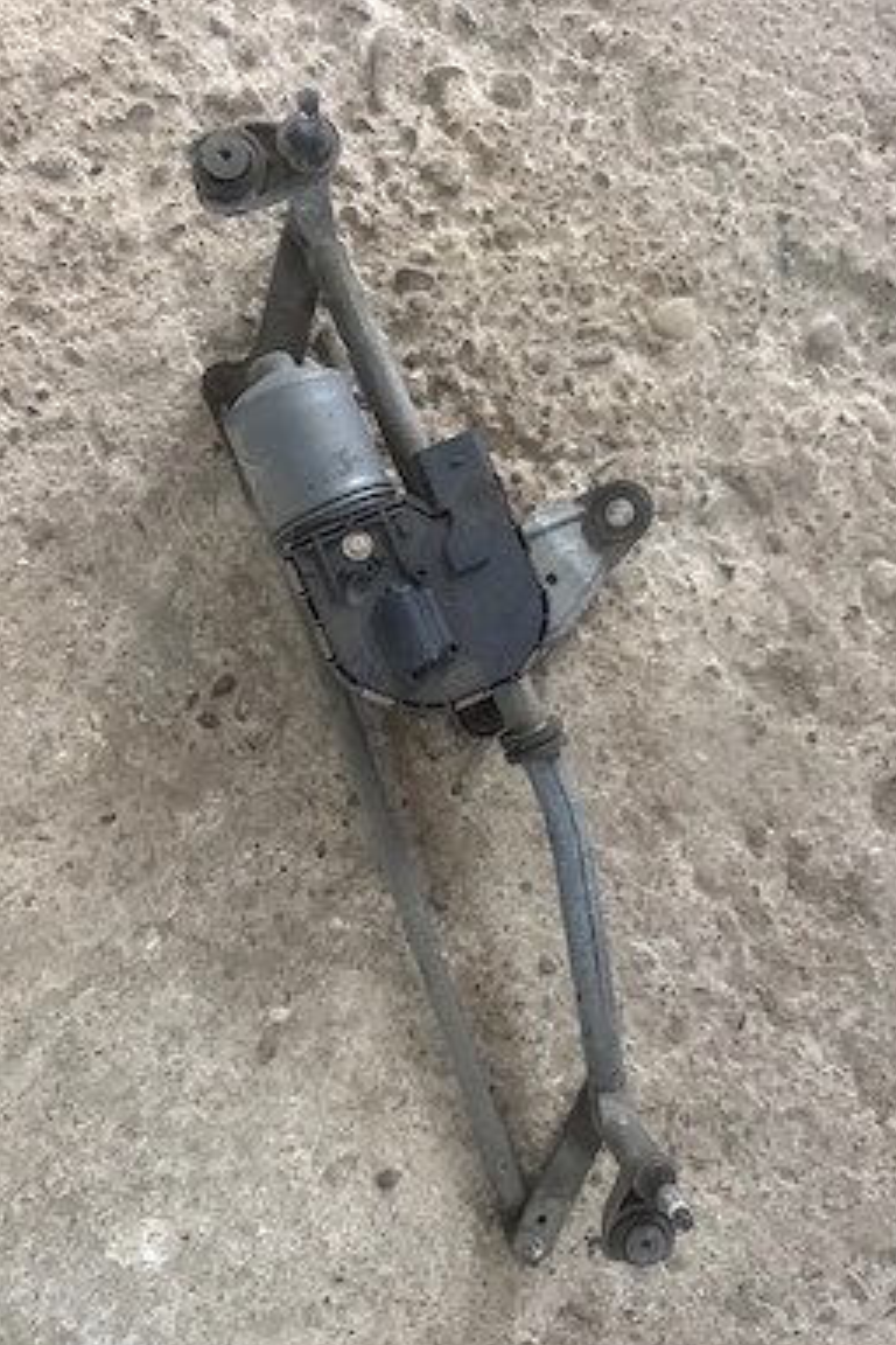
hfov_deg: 49.5
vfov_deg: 69.4
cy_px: 697
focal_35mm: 26
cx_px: 438
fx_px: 971
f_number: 1.78
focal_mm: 6.76
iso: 500
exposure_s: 1/60
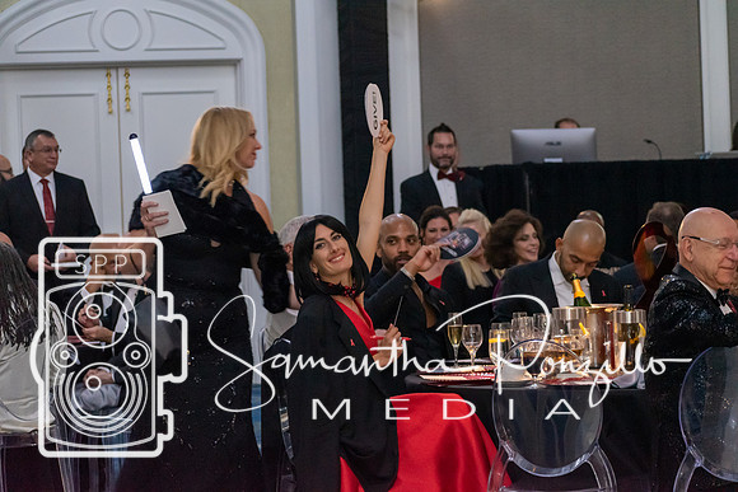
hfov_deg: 16.1
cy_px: 246
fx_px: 2614
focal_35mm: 128
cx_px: 369
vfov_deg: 10.8
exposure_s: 1/60
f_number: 4.8
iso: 3200
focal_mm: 85
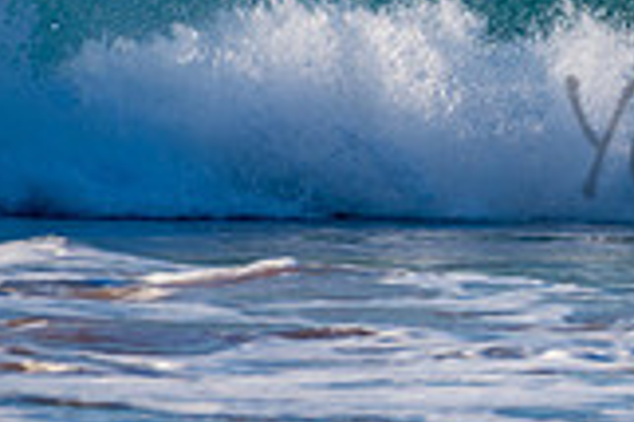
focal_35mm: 2213
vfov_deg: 0.6
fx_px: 38933
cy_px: 103
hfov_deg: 0.9
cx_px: 969
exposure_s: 1/320
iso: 64
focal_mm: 500
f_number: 7.1
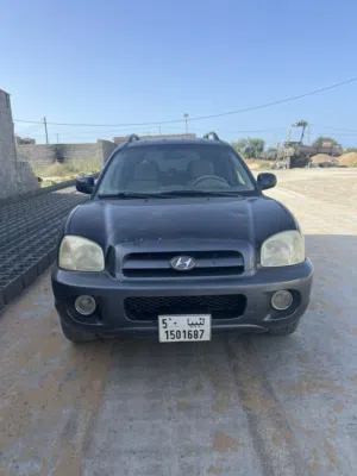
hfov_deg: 53.1
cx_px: 178
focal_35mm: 26
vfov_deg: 67.3
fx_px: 358
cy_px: 238
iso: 50
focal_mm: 5.7
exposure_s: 1/2353
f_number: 1.5
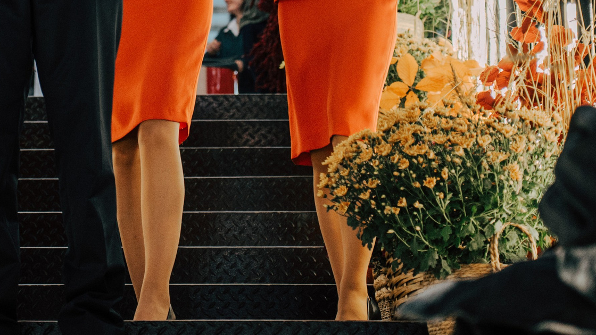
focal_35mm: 170
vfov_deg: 7.1
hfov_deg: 12.5
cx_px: 41
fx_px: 2687
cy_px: -76
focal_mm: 58
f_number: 2.8
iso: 1000
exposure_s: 1/200
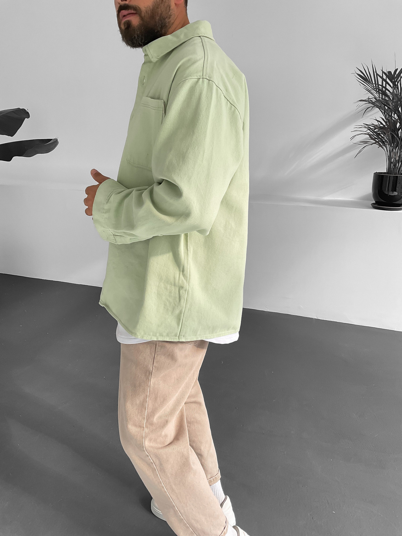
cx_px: 201
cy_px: 268
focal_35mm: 29
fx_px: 449
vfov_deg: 61.7
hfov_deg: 48.2
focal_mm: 3
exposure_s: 1/120
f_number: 1.8
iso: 32
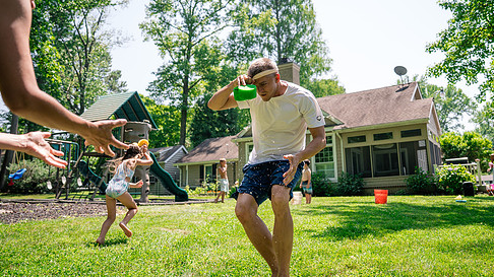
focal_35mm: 30
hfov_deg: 64.1
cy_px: 115
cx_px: 277
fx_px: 393
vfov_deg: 38.8
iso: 250
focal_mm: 24
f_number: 2.8
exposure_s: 1/1600
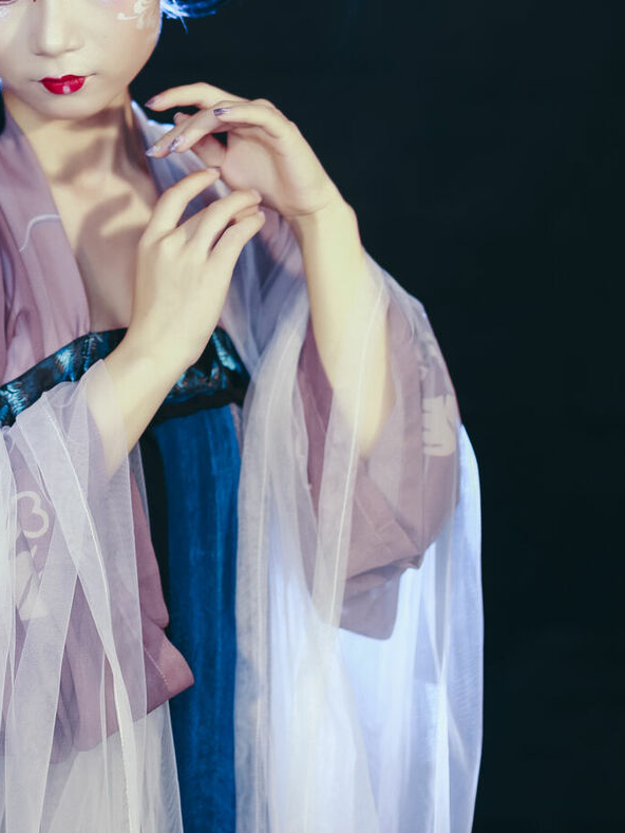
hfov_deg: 15.6
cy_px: 123
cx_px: 93
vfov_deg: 20.5
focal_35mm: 94
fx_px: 2262
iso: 320
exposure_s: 1/100
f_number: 2
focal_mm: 50
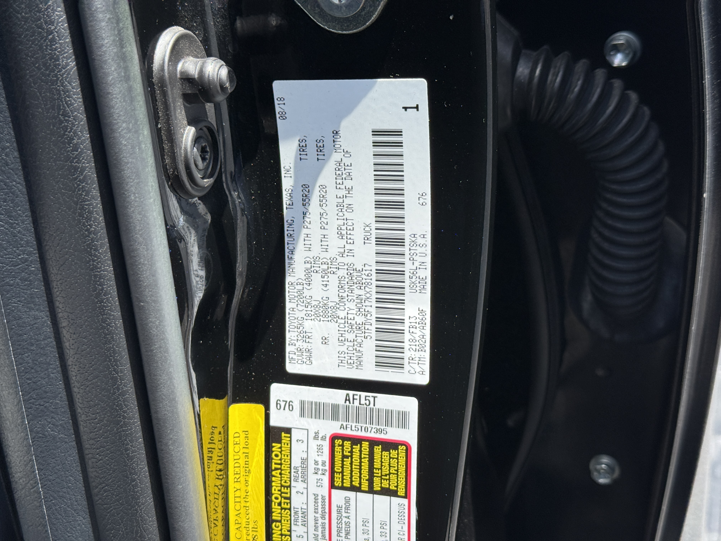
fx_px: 1000
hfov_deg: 39.7
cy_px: 270
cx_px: 360
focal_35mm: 48
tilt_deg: -27.4
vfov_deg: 30.3
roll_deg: +10.8
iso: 64
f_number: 1.78
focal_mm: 6.76
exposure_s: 1/1642
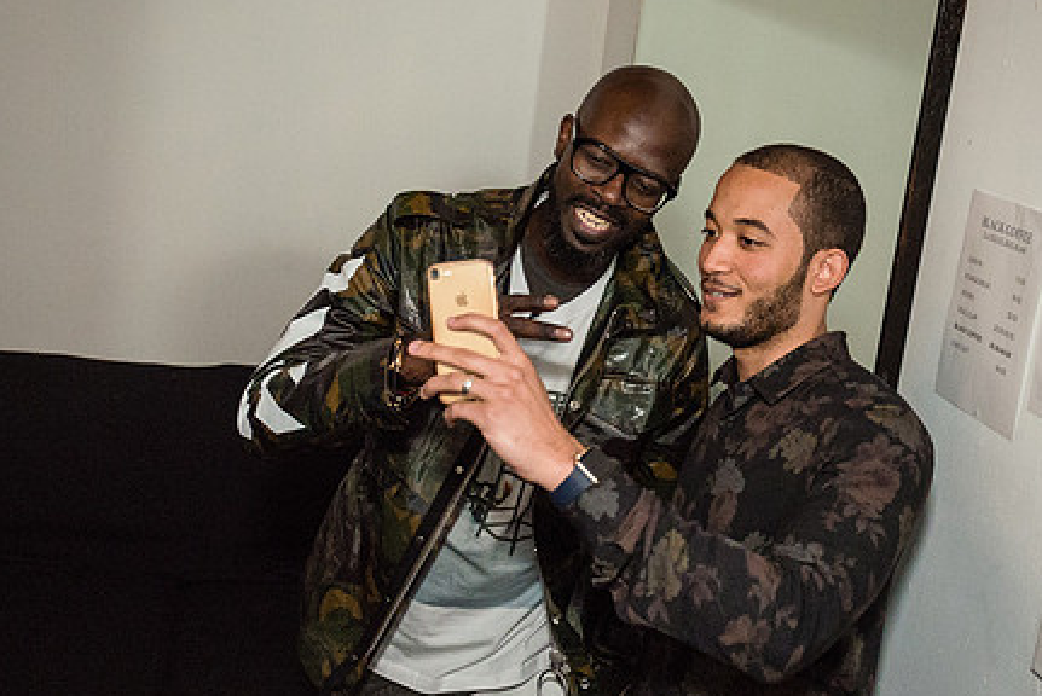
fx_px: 1419
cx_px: 794
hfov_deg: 39.1
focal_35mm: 49
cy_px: 322
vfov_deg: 27.6
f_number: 4
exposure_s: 1/640
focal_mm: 24
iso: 4000
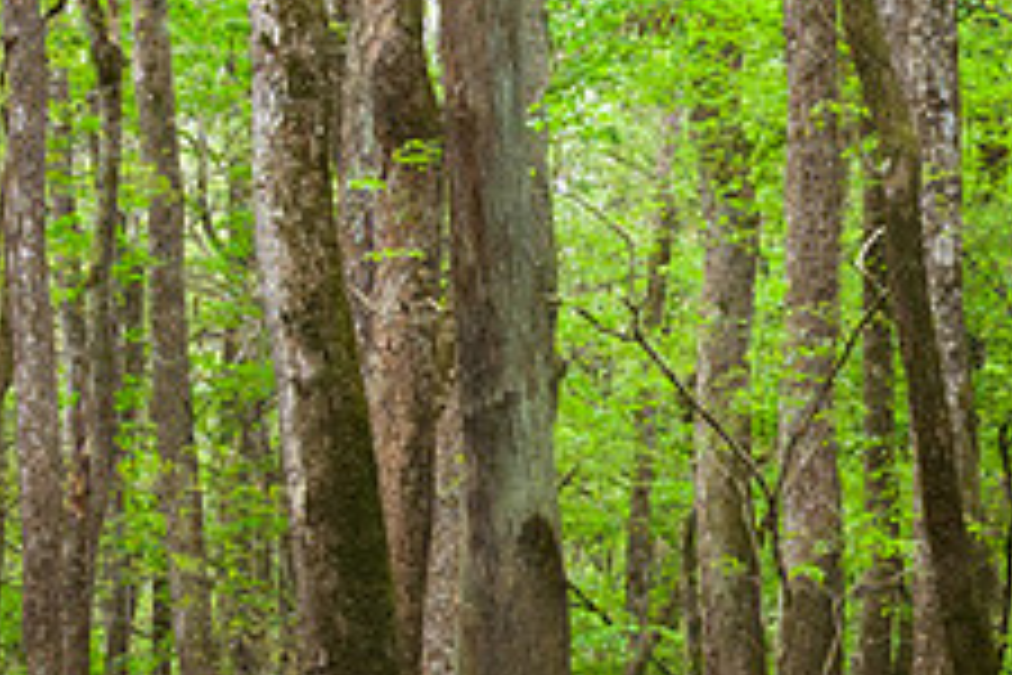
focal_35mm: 186
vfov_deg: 7.4
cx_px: 1565
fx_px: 5228
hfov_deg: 10.6
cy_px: 392
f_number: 9
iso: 1600
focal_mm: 38
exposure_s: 1/320
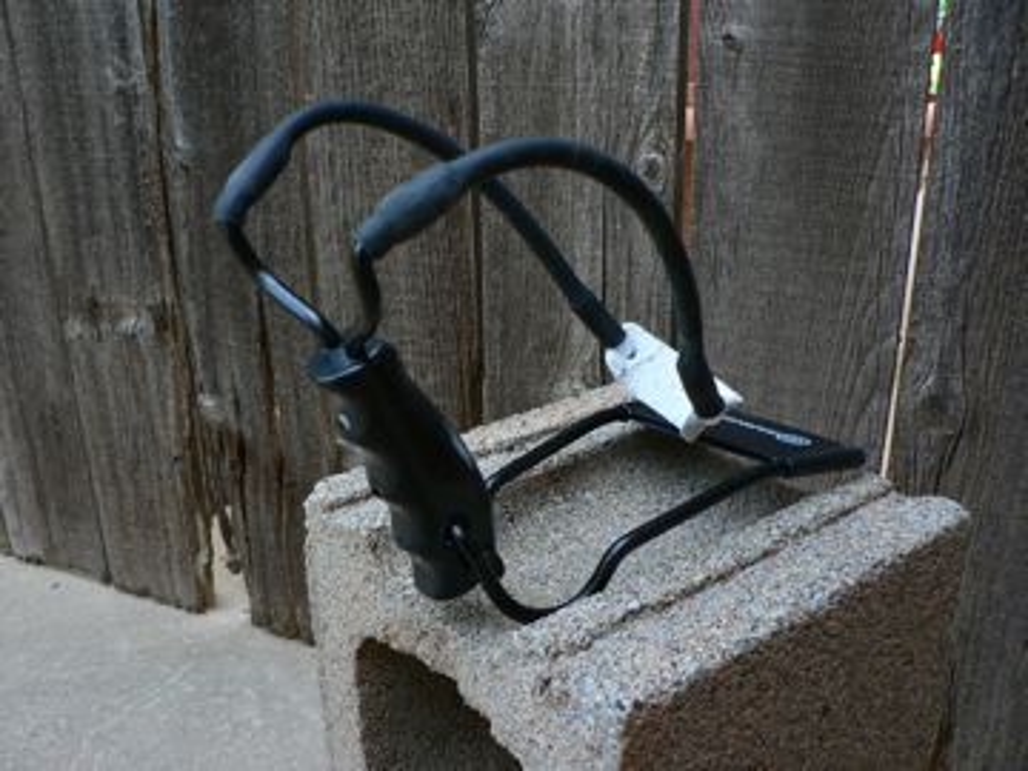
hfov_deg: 51.4
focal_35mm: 36
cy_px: 386
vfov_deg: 39.7
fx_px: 1069
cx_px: 514
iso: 80
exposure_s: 1/50
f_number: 2.8
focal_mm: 6
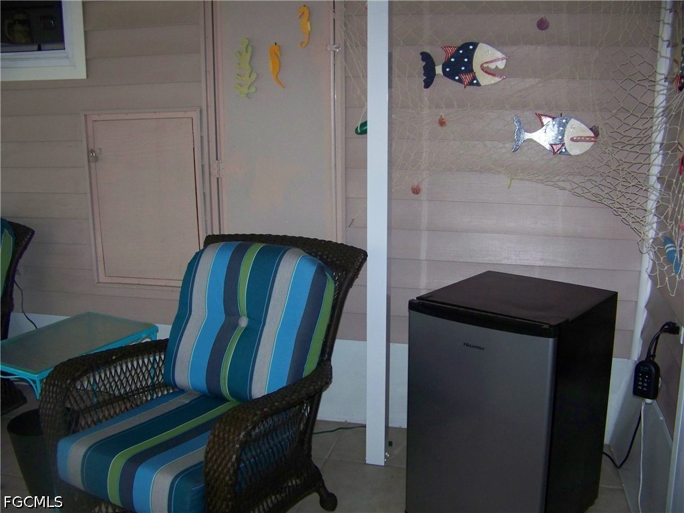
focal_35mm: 36
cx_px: 342
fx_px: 711
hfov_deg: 51.4
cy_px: 256
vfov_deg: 39.7
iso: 200
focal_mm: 5.85
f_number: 2.8
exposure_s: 1/30
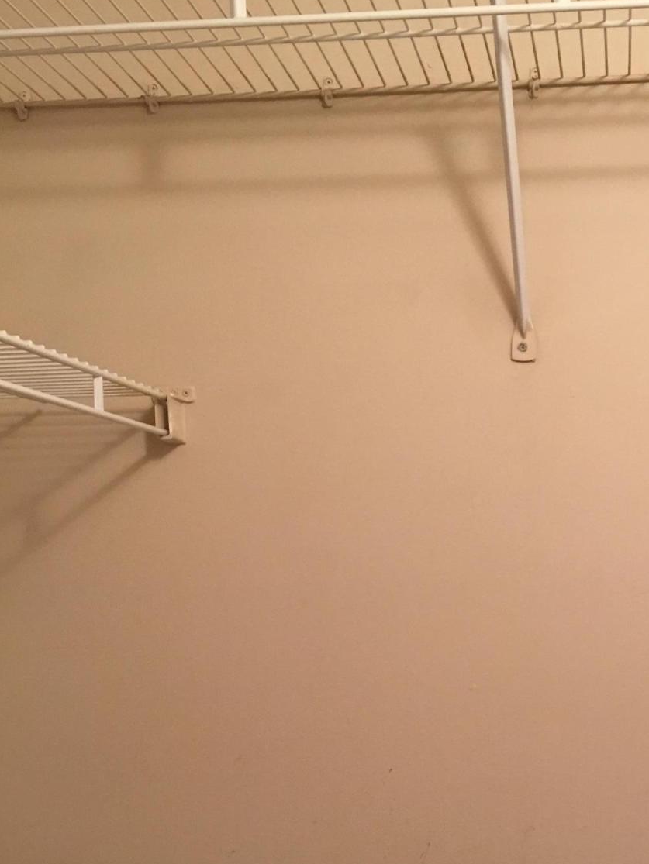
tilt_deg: -3.8
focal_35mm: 52
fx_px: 1299
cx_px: 493
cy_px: 690
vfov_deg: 35.6
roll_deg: -0.3
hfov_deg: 27.6
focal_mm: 4.15
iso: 64
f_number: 2.2
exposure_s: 1/15
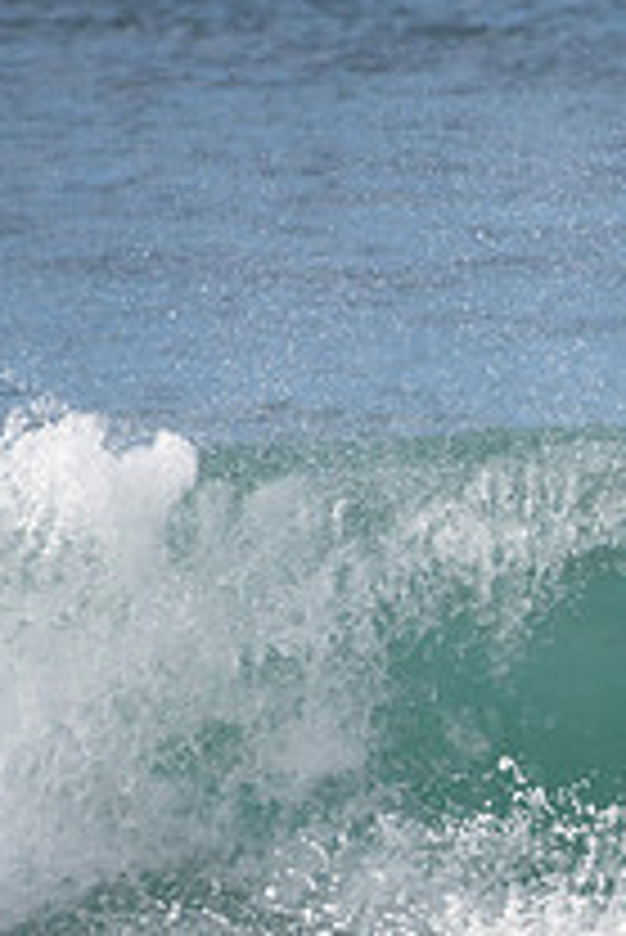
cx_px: 1247
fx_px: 54445
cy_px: 664
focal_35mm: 2091
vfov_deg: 1.0
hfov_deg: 0.7
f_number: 5.6
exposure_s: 1/1250
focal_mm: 500
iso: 320
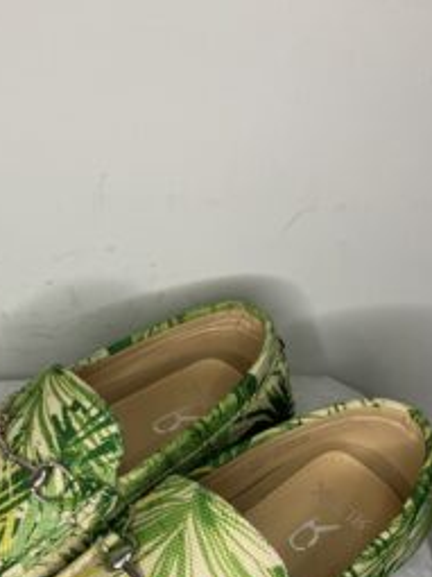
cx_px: 124
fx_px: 733
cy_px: 448
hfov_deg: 32.4
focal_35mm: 44
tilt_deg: -48.8
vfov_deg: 41.4
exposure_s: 1/100
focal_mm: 3.99
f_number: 1.8
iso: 64
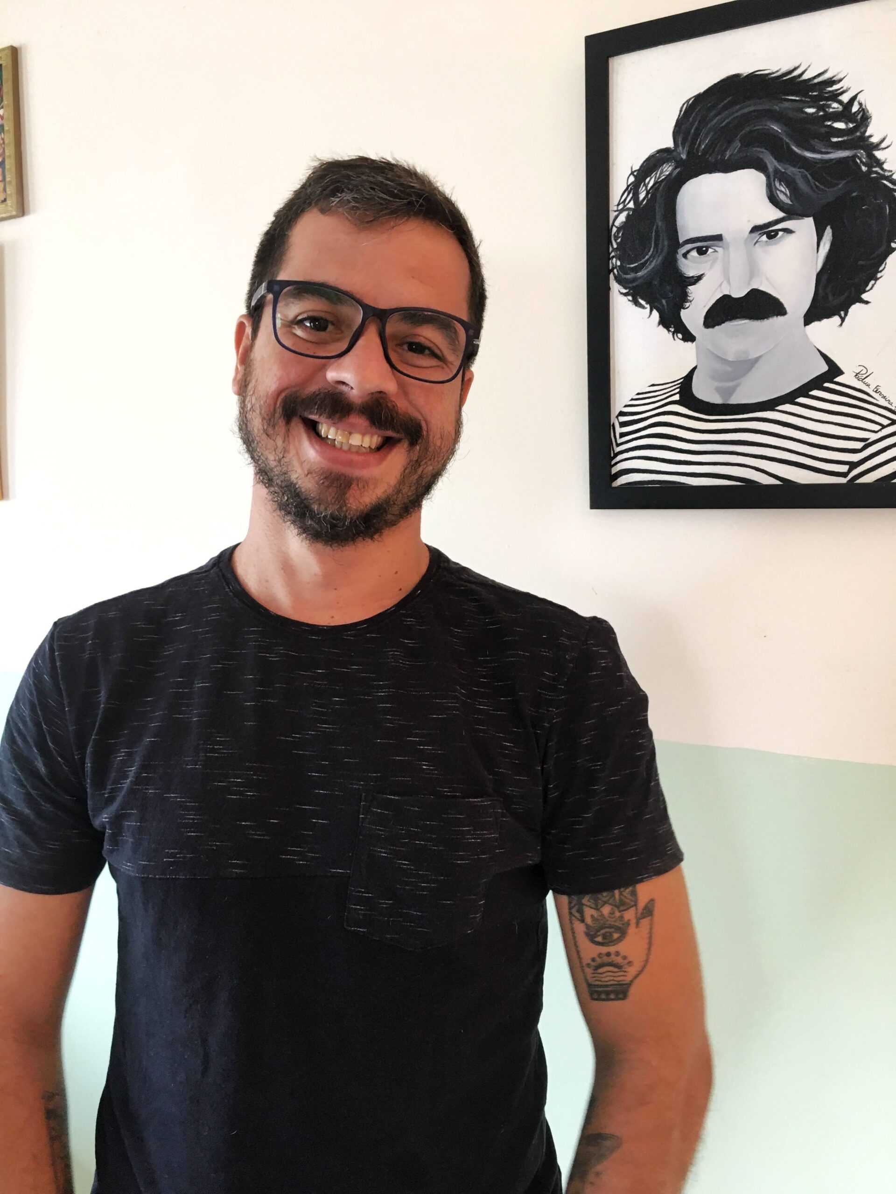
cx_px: 448
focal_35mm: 29
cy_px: 597
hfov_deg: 48.2
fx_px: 1001
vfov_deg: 61.7
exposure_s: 1/30
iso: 100
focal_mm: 4.15
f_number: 2.2
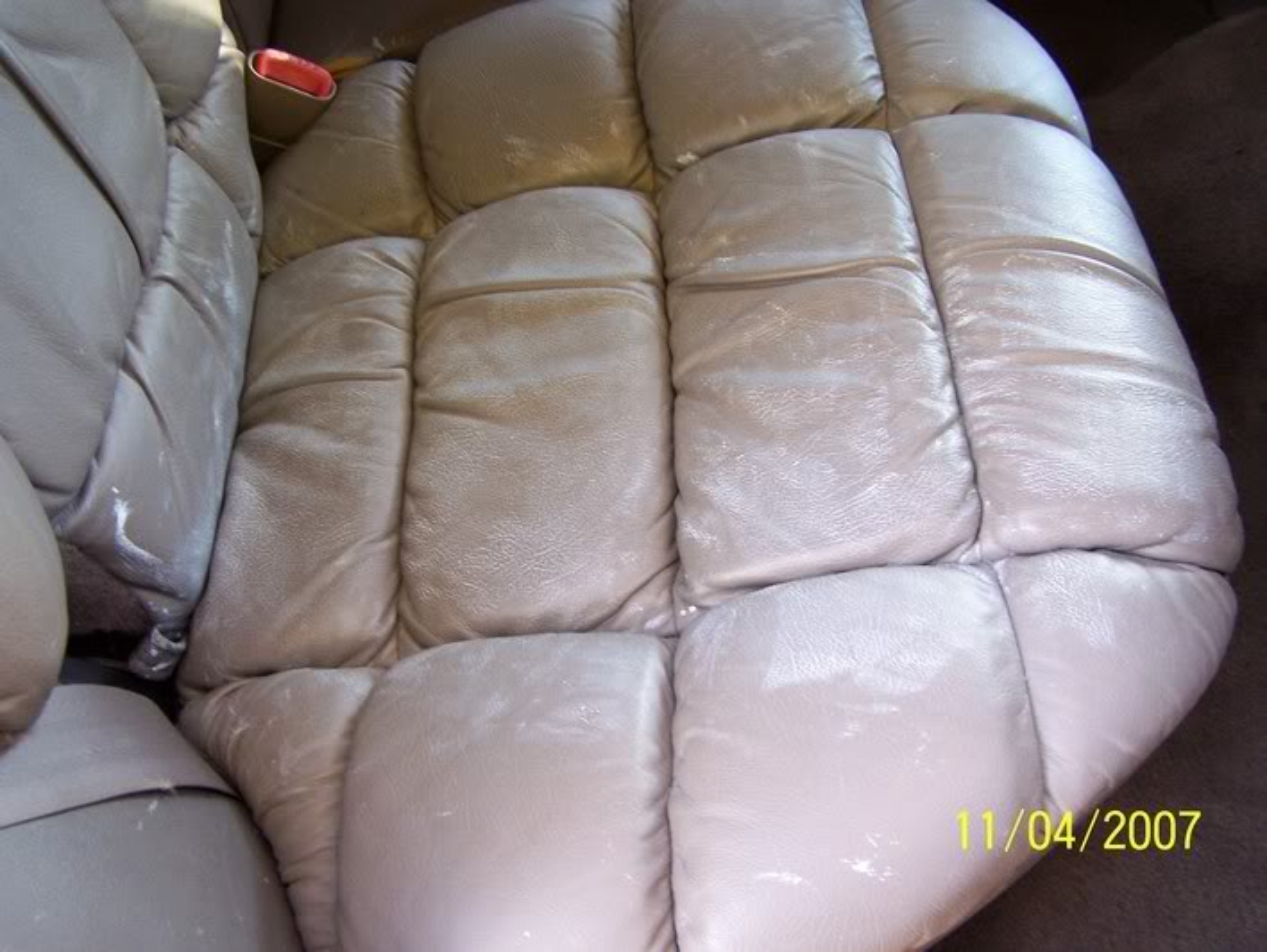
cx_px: 634
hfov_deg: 48.9
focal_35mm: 38
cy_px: 476
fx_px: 1392
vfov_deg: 37.8
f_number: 2.8
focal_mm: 6.3
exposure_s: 1/30
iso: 160
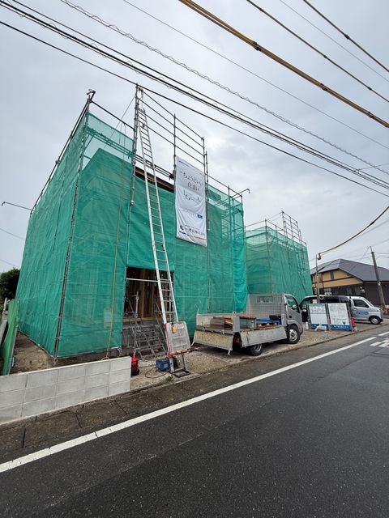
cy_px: 259
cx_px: 194
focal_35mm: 14
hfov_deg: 85.7
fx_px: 210
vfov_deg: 102.1
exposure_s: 1/1656
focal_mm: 2.22
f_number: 2.2
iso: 50
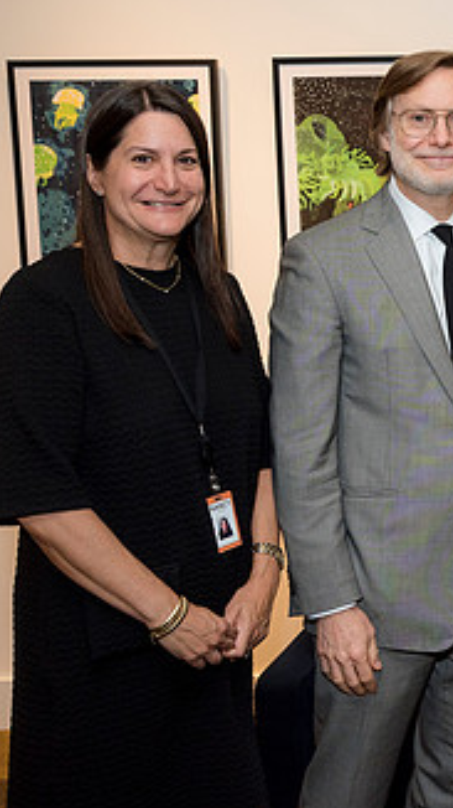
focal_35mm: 61
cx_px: 733
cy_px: 321
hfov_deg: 17.2
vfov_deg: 34.3
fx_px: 1305
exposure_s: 1/125
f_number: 5
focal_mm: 29
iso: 800
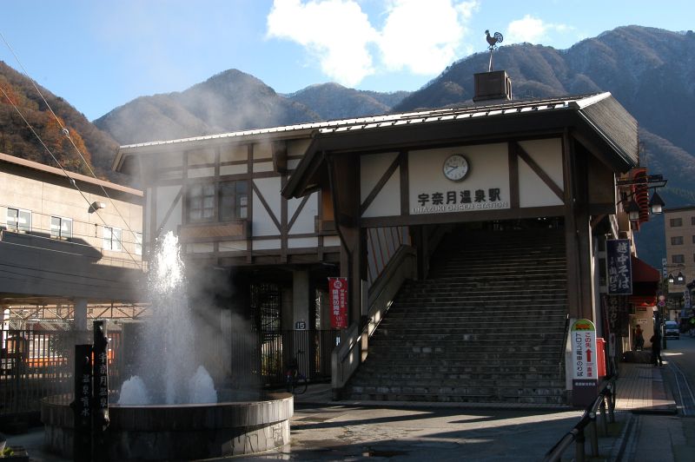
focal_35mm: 42
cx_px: 348
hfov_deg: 46.4
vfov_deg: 31.8
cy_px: 231
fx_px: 810
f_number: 8
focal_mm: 28
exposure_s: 1/250
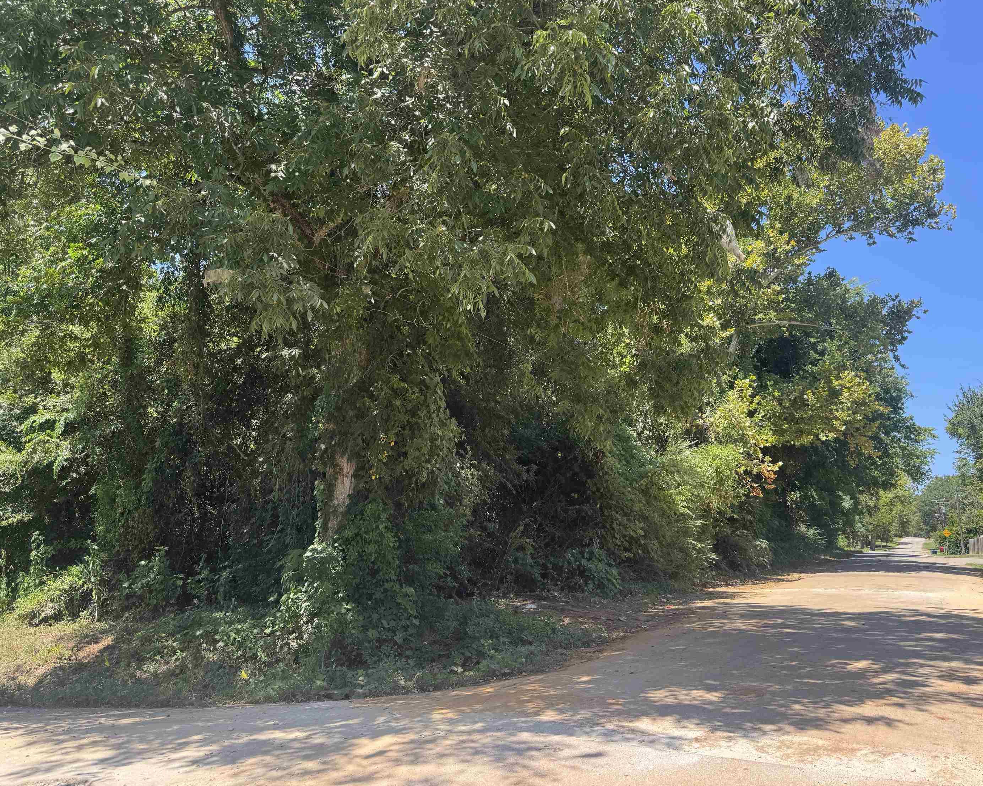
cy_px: 389
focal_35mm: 26
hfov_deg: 66.0
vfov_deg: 54.9
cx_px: 523
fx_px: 756
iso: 80
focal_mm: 6.76
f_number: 1.78
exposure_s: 1/747
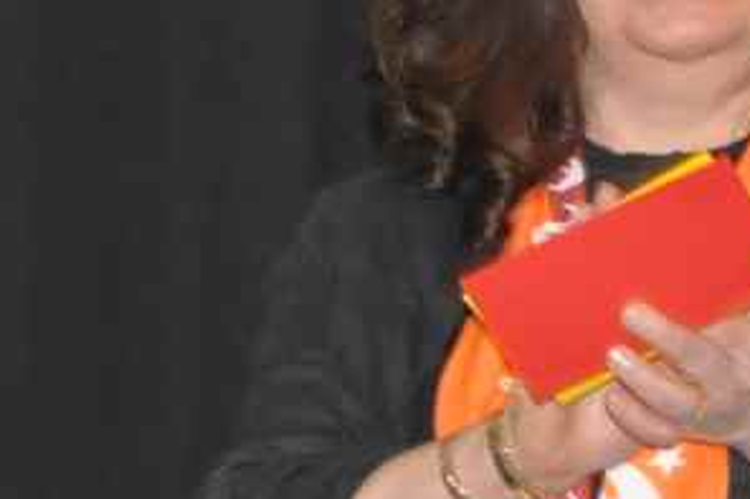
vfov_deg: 3.4
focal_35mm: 402
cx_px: -834
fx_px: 8370
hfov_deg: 5.0
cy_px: 104
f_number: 5
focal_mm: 62
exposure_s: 1/60
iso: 800
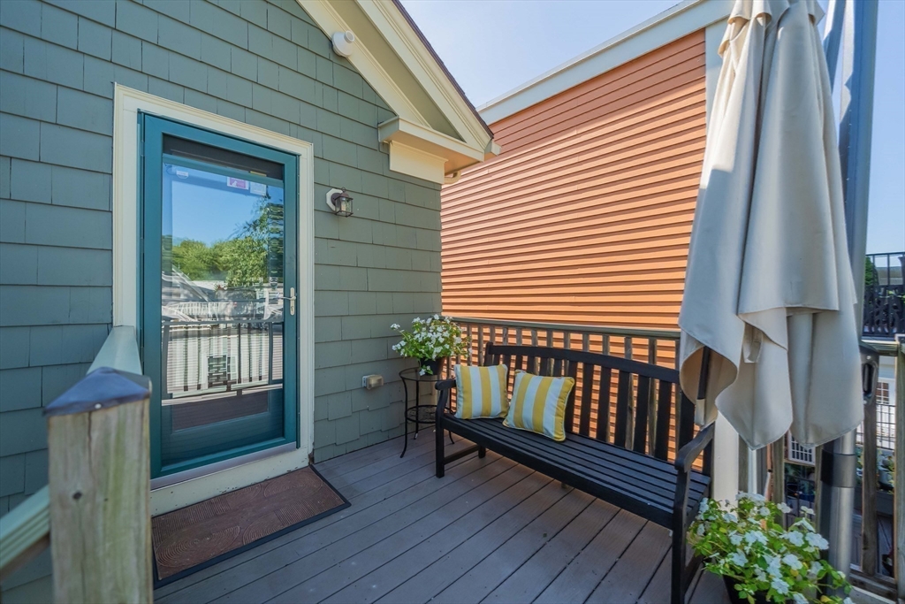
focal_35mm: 13
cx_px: 452
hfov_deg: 108.3
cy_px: 302
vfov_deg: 85.4
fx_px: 327
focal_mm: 13
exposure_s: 1/8000
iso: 1250
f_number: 4.5
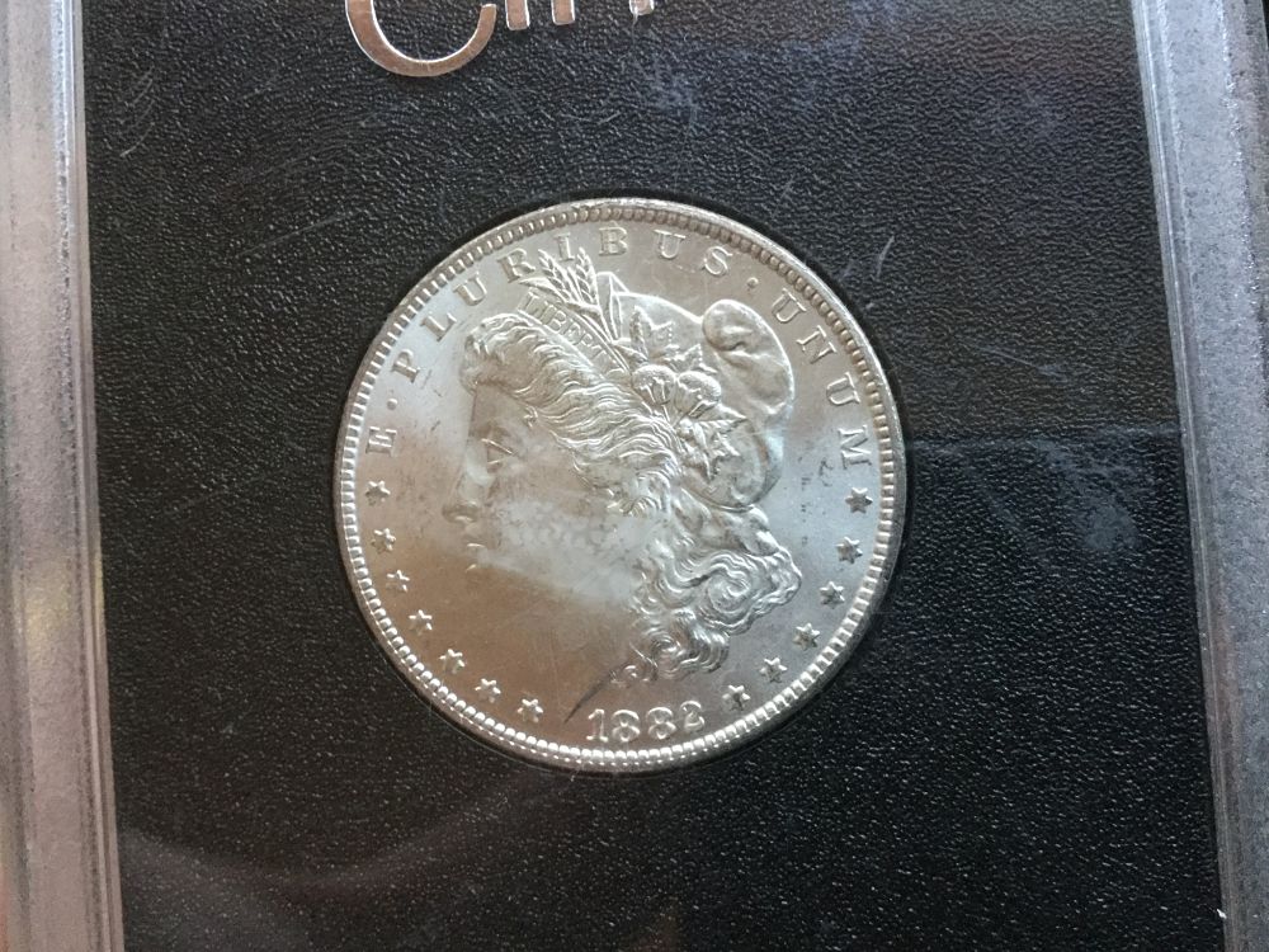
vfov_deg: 45.4
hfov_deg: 58.4
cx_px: 634
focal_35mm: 31
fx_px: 1136
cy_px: 476
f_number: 2.4
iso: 125
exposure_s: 1/30
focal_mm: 3.3
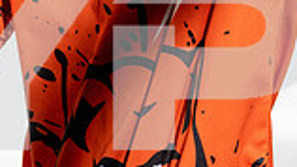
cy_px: -175
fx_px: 1457
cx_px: 83
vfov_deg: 6.4
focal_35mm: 185
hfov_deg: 11.6
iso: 100
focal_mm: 48
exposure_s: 1/250
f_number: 8
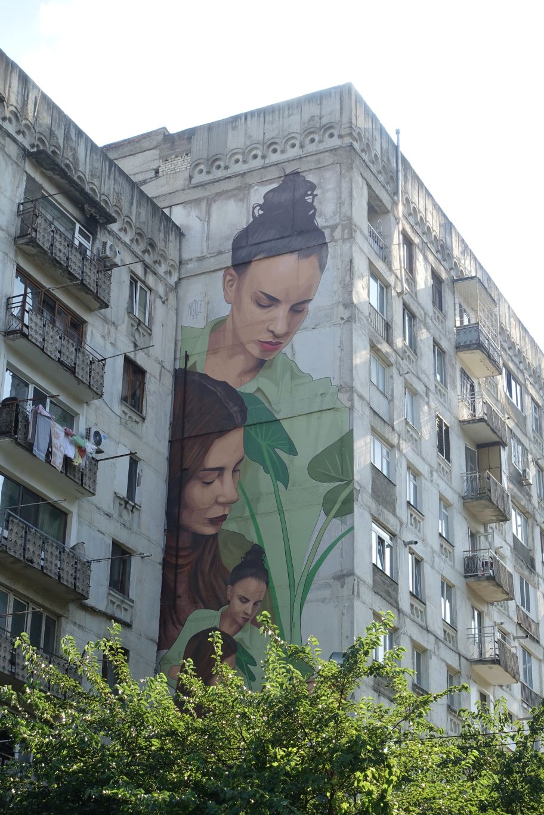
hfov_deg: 19.5
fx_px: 1587
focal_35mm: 70
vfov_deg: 28.8
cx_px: 272
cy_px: 408
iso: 125
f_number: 5.6
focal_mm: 25.7
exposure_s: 1/200
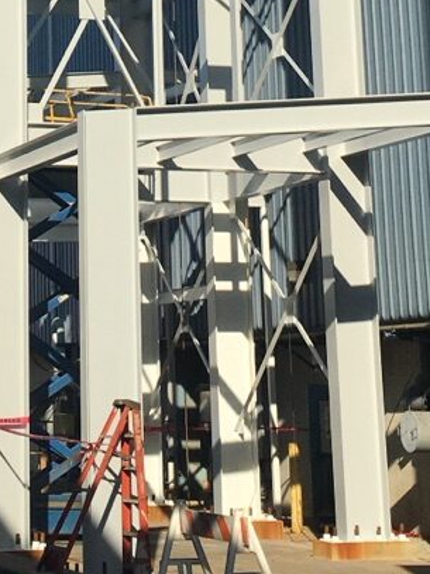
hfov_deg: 12.9
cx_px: 24
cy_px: -126
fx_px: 1889
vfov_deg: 16.5
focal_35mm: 114
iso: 25
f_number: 2.2
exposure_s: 1/2481
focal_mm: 4.15
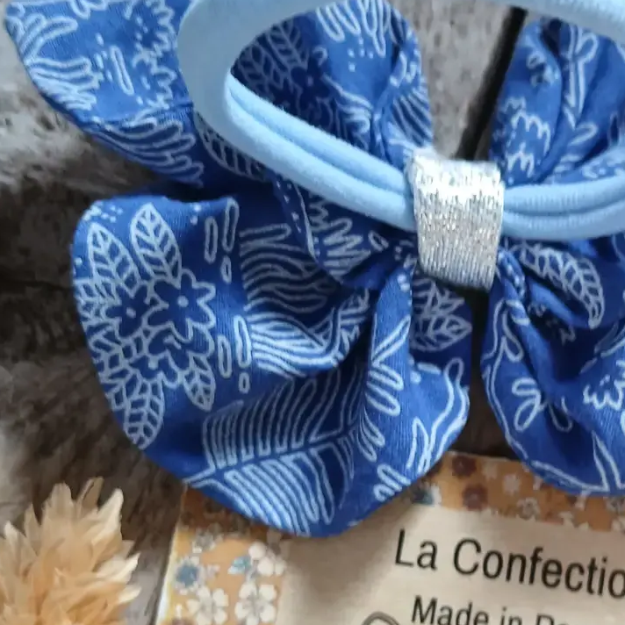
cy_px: 416
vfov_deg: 27.6
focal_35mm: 62
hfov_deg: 27.2
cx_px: 501
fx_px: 1266
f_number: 1.8
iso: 100
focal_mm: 3.98
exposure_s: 1/50
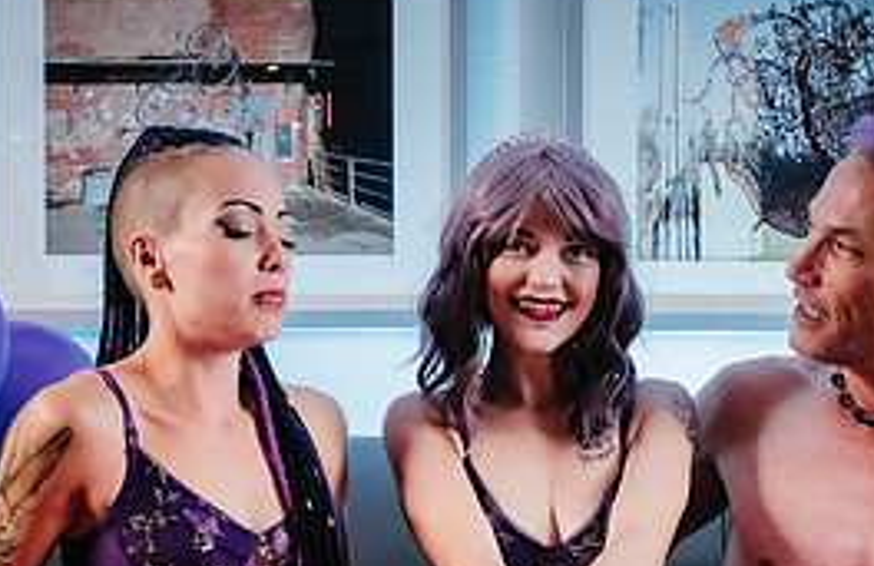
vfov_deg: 15.8
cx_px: 500
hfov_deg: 24.7
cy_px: 571
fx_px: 1997
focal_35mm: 83
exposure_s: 1/160
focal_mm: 18
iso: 200
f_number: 3.5
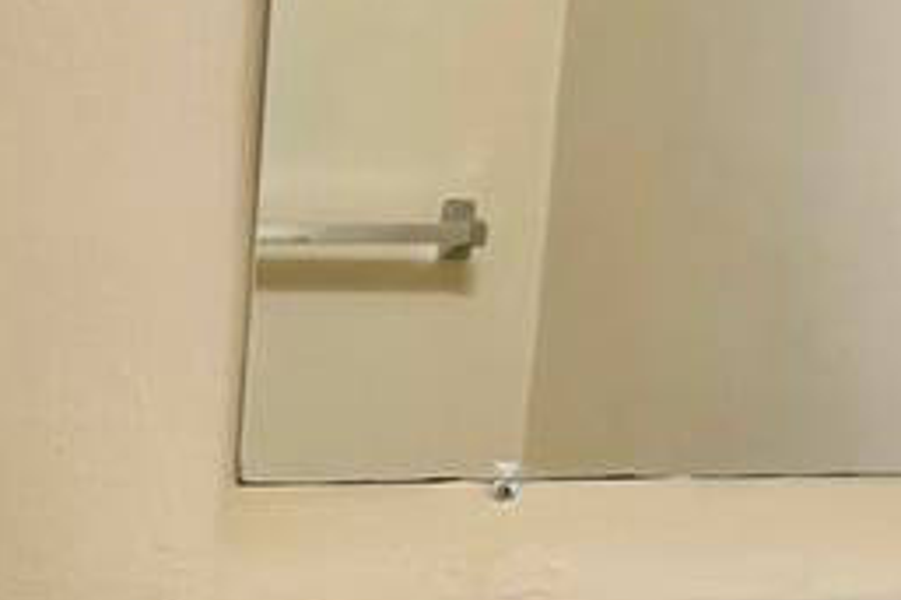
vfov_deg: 9.0
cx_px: -207
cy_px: 1316
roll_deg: -2.5
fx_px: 3502
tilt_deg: -19.9
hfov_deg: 14.2
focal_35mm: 140
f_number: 1.78
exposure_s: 1/120
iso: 125
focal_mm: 6.76
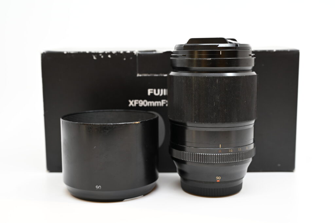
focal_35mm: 47
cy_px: 112
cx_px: 168
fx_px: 437
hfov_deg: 41.9
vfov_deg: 28.7
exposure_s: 1/100
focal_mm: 47
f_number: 6.3
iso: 800
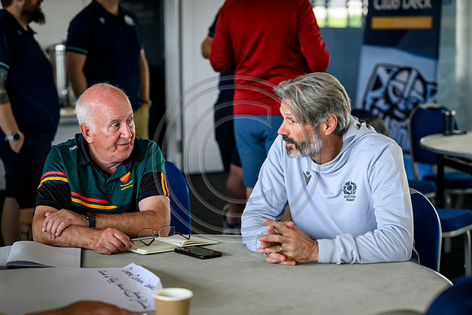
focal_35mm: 89
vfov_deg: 15.4
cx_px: 236
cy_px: 158
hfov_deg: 22.9
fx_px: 1167
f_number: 3.2
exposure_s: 1/800
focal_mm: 89
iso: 2500
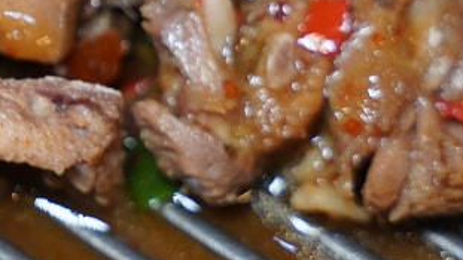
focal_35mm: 303
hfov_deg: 7.0
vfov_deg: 4.0
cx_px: -179
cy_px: -162
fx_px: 3720
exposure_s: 1/80
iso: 500
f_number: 4
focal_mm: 75
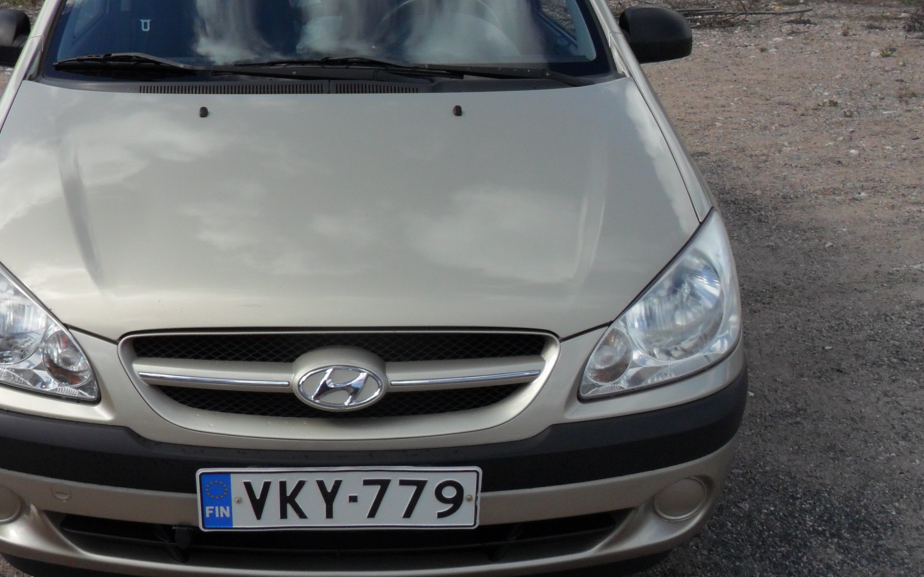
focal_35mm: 42
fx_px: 1058
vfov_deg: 30.5
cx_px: 296
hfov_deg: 46.3
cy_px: 243
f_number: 3.5
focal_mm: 4.9
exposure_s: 1/1000
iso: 80
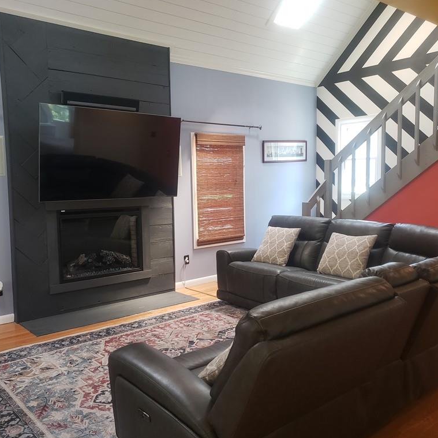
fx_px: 444
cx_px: 222
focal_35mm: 31
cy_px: 219
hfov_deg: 52.5
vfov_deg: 52.5
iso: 200
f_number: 1.5
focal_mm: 4.3
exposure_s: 1/60
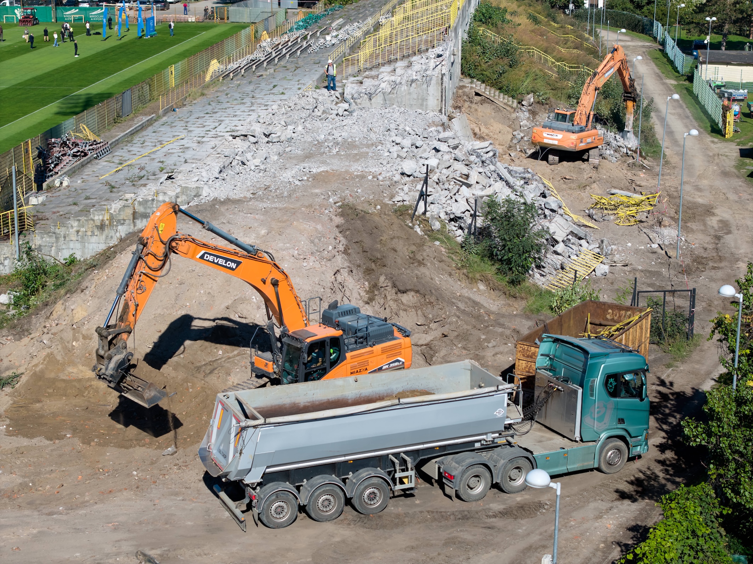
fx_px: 1523
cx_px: 376
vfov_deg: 21.0
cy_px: 282
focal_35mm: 70
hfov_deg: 27.8
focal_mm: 19.35
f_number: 2.8
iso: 100
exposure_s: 1/1500
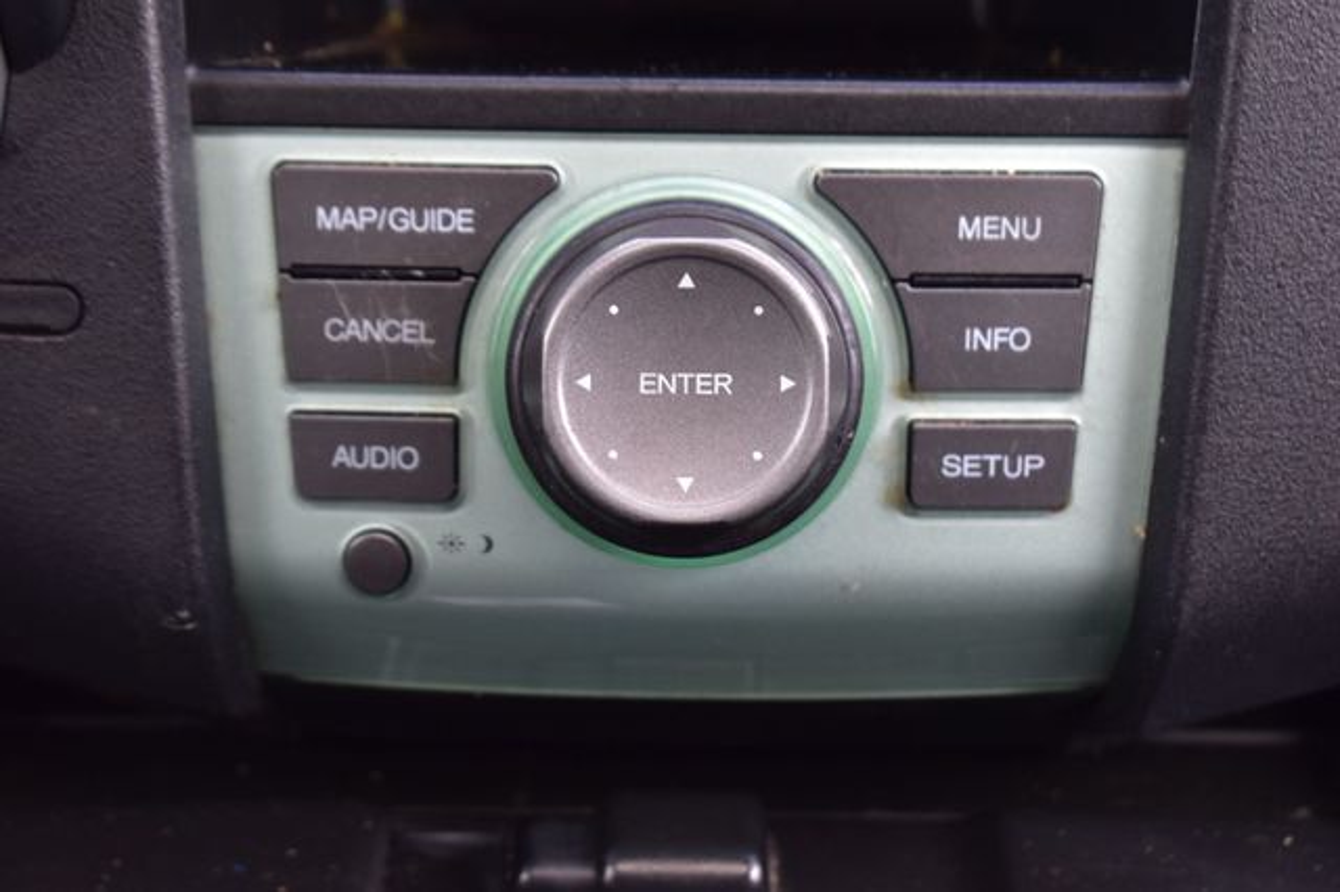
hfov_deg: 24.6
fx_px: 3069
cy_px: 446
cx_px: 670
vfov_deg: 16.5
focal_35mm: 82
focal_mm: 55
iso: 400
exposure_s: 1/20
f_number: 6.3
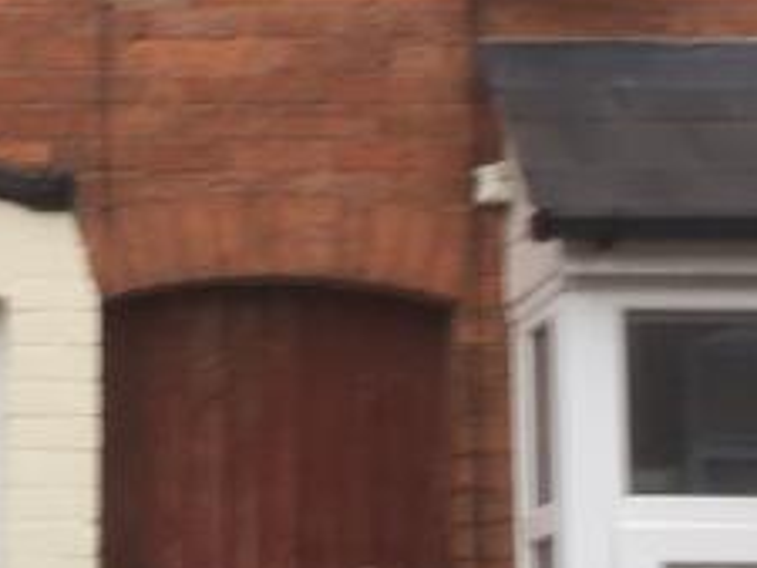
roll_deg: +0.7
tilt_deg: +9.3
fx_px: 2888
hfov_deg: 14.2
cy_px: 292
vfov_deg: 11.2
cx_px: -303
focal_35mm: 132
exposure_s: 1/149
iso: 32
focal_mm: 4.15
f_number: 2.2
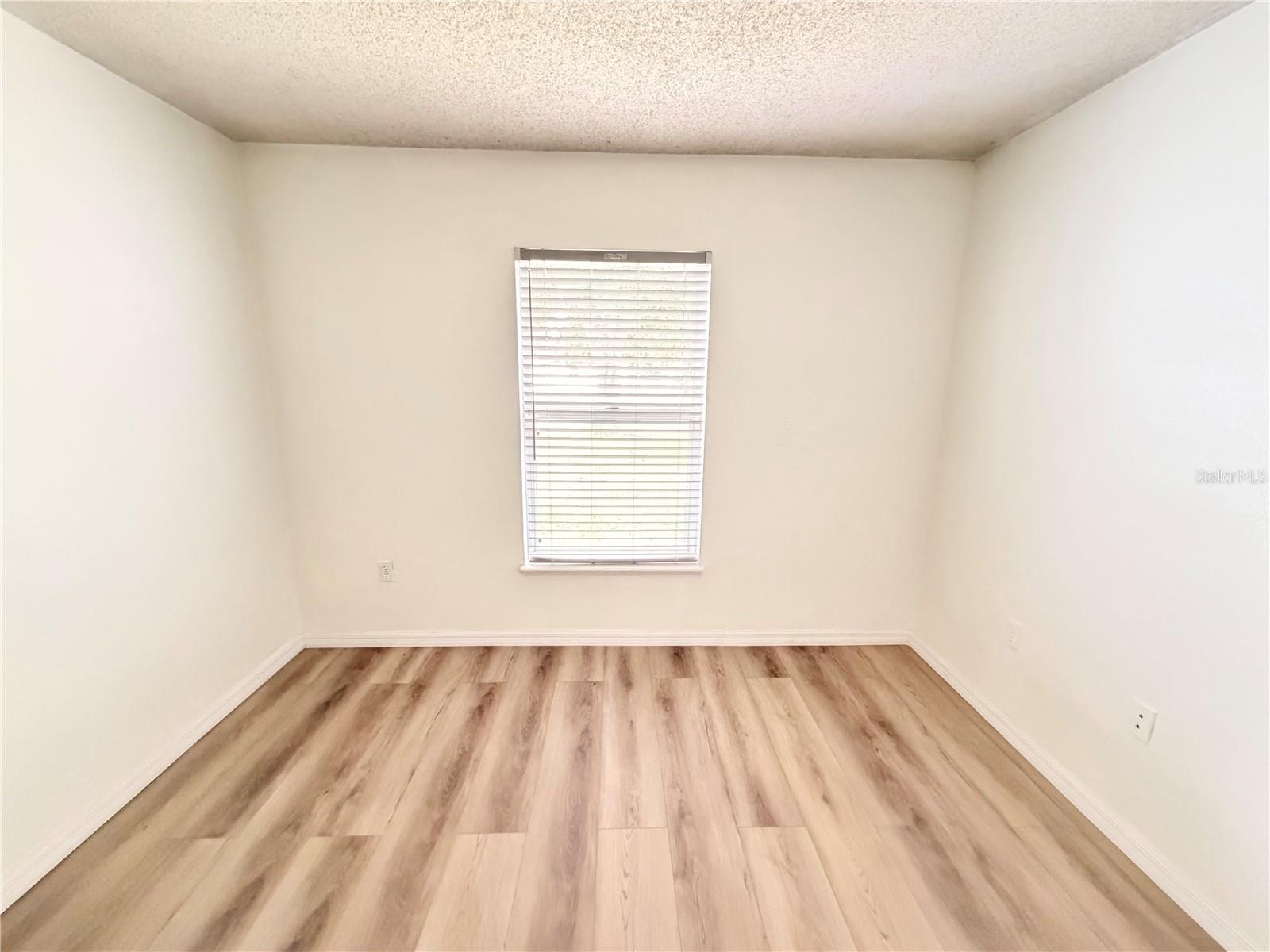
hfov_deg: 102.1
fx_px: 514
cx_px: 635
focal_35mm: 14
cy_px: 476
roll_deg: -0.9
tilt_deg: -12.2
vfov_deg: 85.7
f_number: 2.2
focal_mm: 2.22
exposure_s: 1/60
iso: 1250
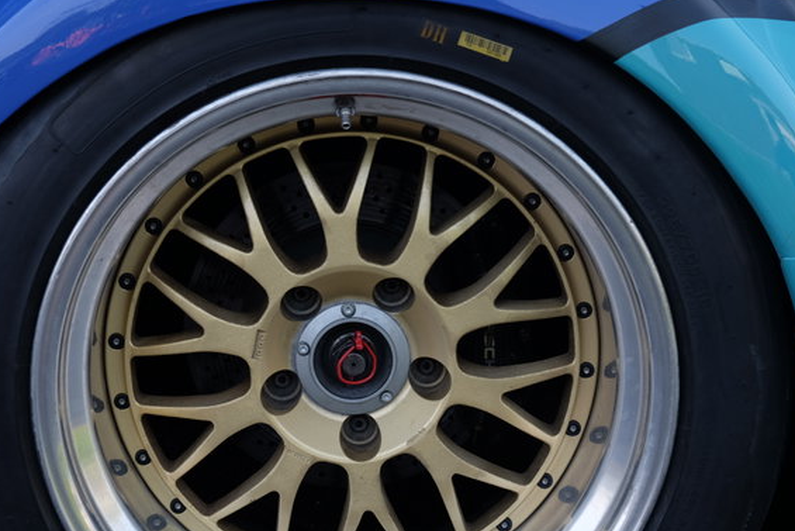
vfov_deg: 15.7
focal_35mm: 87
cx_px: 364
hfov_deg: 23.4
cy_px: 355
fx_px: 1922
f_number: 4
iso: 200
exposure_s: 1/120
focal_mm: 42.5
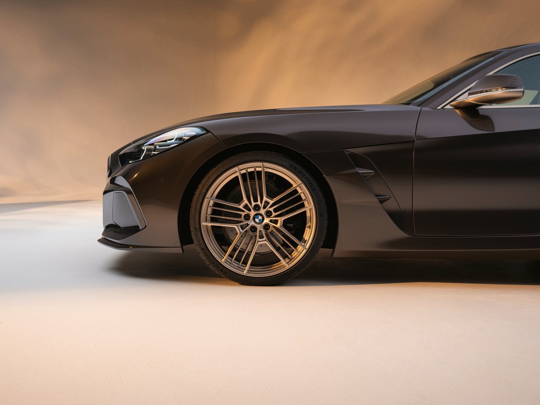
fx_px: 562
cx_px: 270
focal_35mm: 36
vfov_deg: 39.7
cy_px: 202
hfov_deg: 51.4
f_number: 8
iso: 100
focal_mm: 45
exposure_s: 1/3
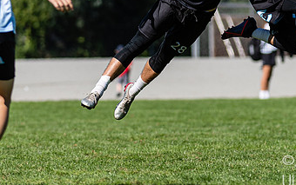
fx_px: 6958
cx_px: 236
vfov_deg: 1.5
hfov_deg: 2.4
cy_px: 10
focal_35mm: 862
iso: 100
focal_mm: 220
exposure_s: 1/1000
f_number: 4
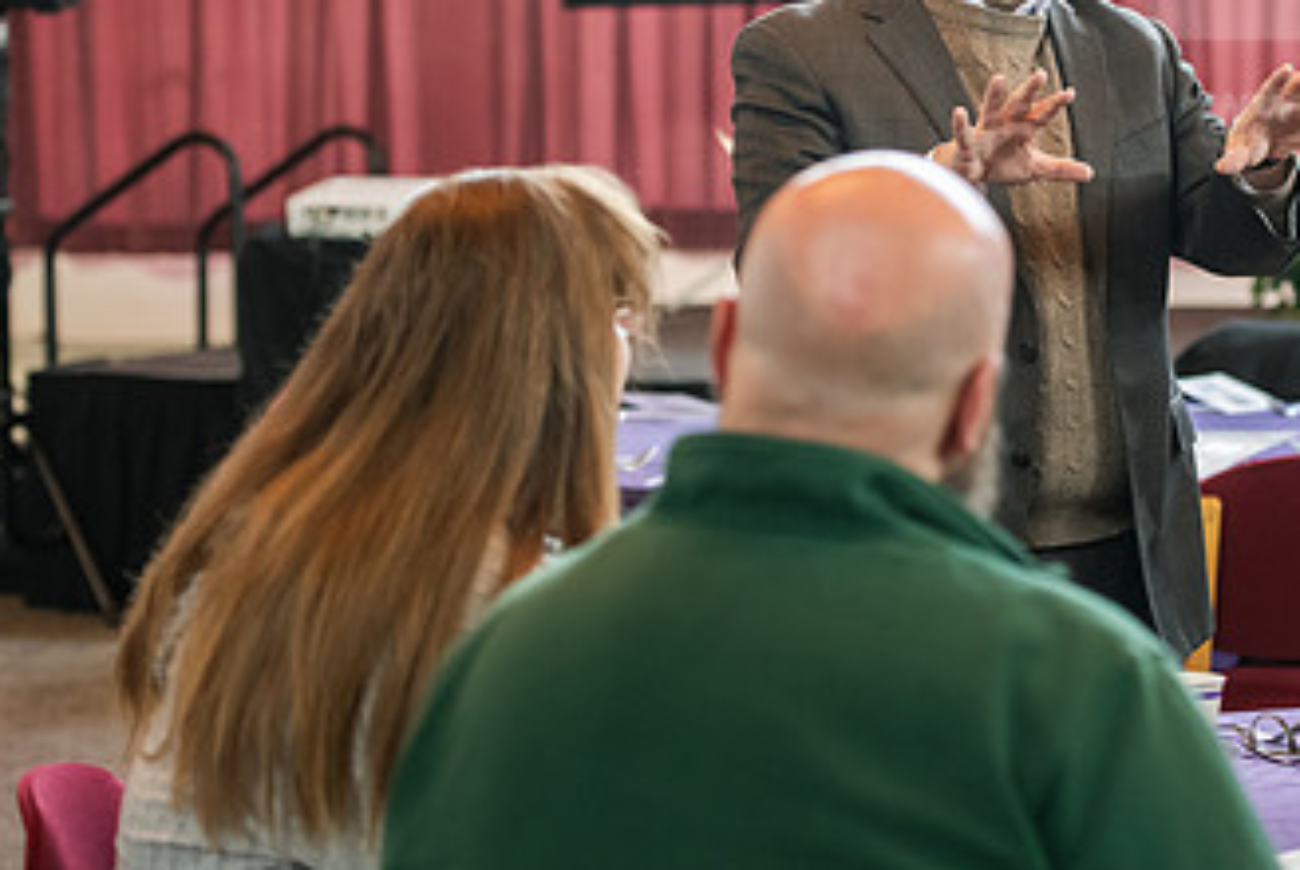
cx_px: 1027
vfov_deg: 9.7
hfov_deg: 14.5
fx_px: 5096
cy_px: 188
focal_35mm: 141
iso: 2000
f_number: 3.2
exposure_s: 1/200
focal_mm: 80
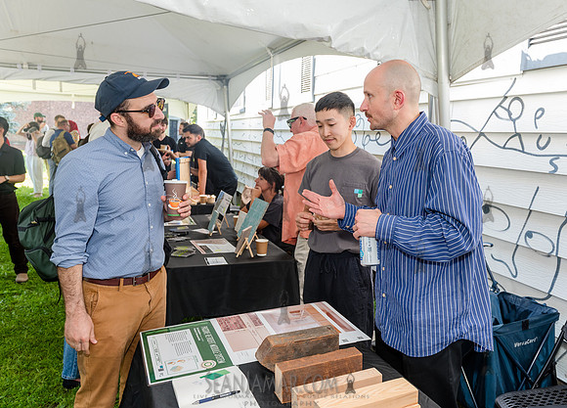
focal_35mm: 29
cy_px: 191
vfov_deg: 47.0
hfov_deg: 62.2
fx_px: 468
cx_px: 314
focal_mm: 24
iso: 400
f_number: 3.5
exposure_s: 1/125
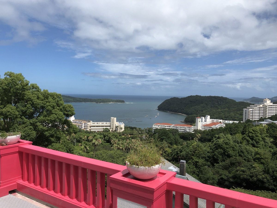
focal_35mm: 28
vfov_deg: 49.7
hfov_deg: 63.4
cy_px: 104
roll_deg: -1.2
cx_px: 138
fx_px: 224
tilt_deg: -3.1
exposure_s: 1/3040
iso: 25
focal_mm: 3.99
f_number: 1.8
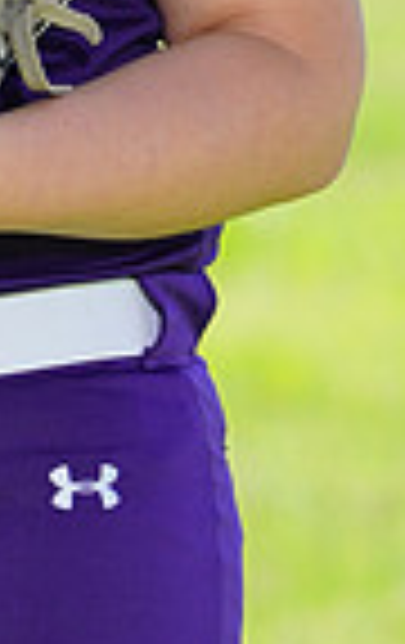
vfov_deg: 1.8
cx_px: -90
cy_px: -401
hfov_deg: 1.1
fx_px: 20436
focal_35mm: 1163
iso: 200
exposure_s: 1/200
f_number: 9
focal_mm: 282
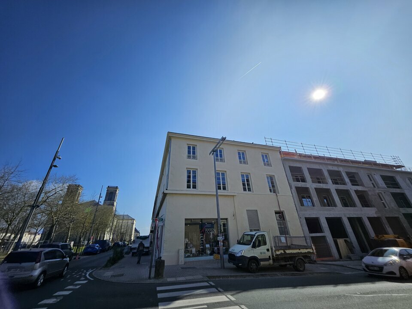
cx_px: 206
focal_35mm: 13
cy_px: 154
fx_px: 155
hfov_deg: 106.2
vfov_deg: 89.9
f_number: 2.2
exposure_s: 1/2604
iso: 32
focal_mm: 1.74
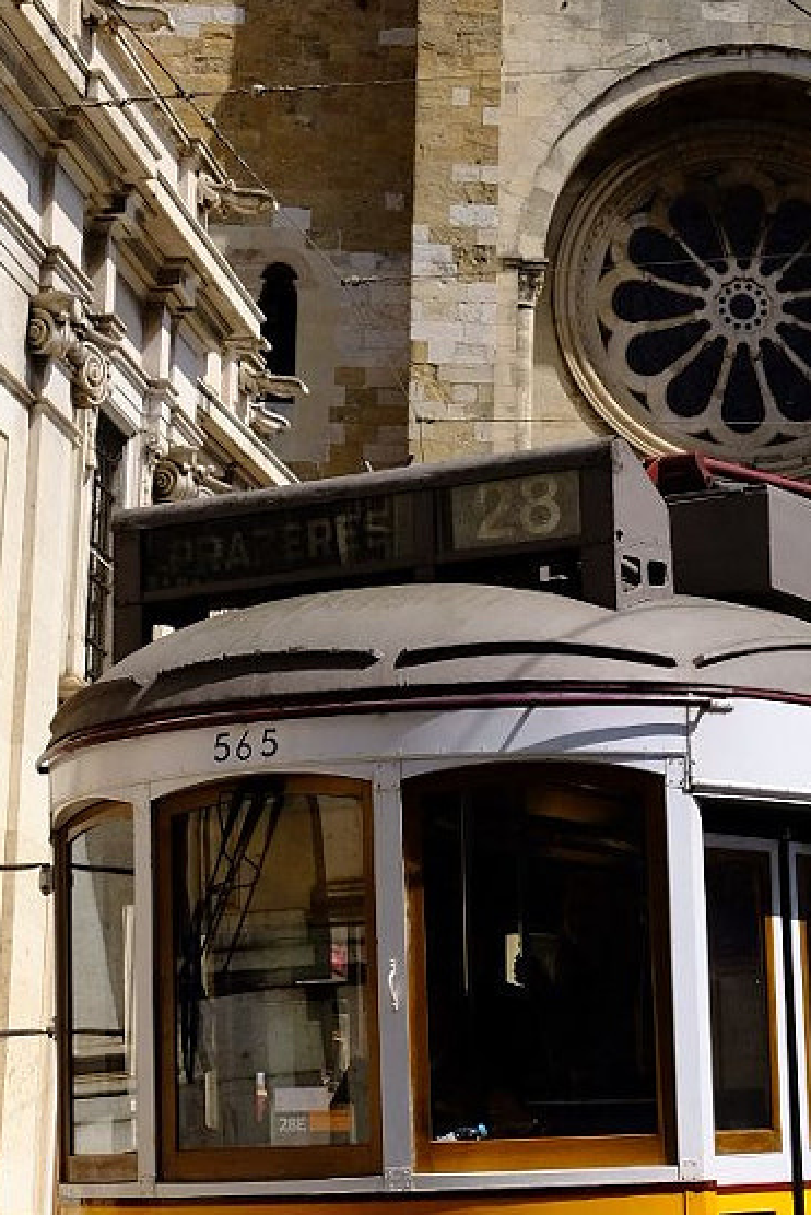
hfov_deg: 14.4
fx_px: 3208
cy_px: 699
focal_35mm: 95
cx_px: 593
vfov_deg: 21.4
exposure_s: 1/800
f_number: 9
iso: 400
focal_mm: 22
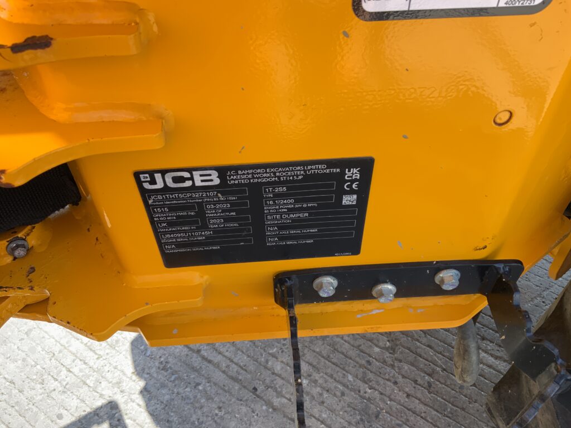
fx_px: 478
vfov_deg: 48.2
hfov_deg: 61.7
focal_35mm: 29
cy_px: 214
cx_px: 286
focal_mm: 3
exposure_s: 1/152
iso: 16
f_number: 1.8
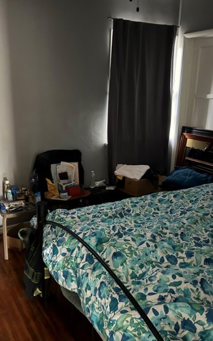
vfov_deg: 61.2
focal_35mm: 31
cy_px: 168
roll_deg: -2.3
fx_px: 288
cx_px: 79
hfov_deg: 40.3
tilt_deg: -12.1
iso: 1600
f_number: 1.78
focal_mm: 6.76
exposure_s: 1/9
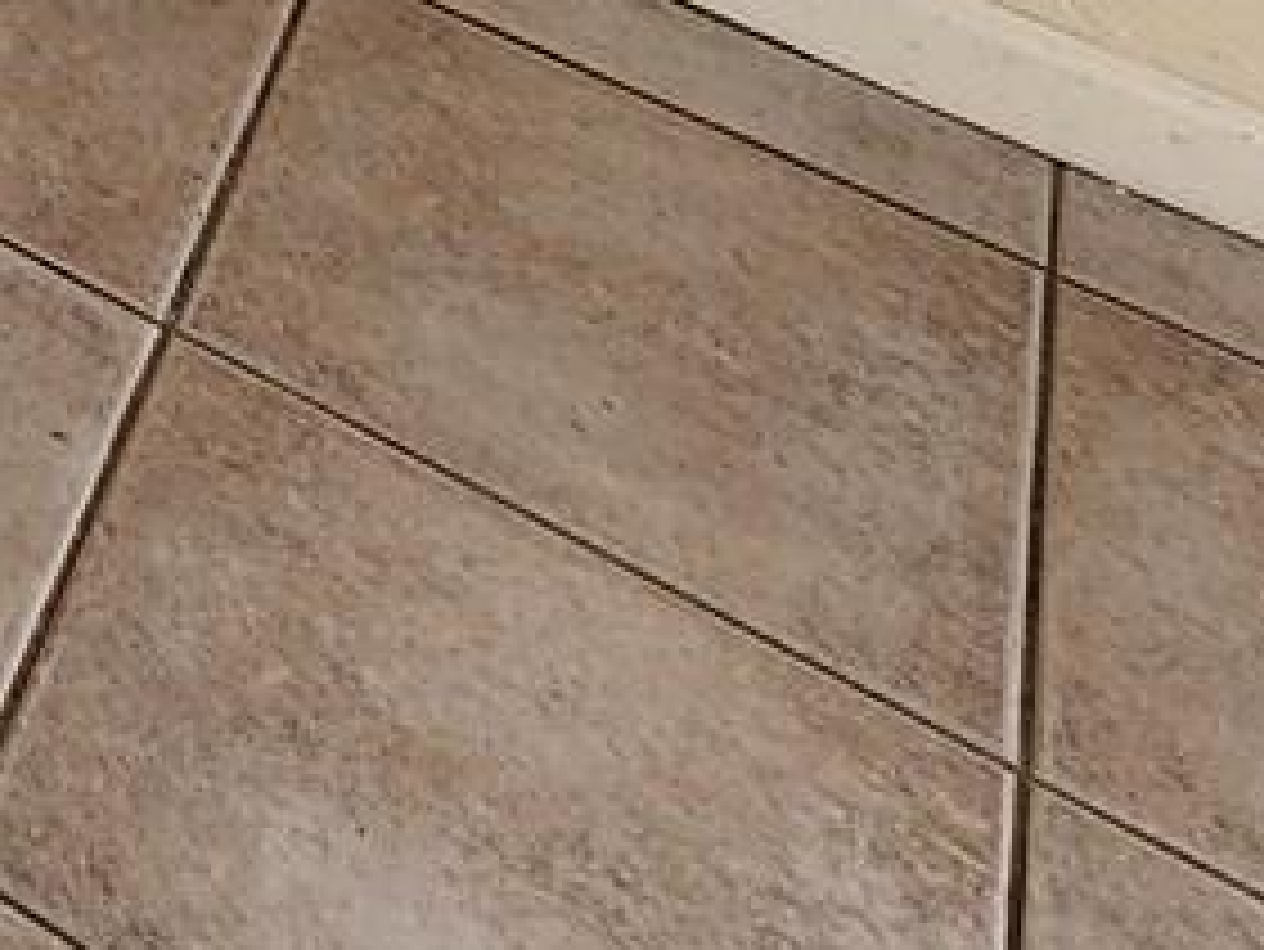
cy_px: -1729
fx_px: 2703
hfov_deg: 18.2
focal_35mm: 74
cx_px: -1228
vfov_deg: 12.1
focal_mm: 2.2
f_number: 2.2
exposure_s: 1/120
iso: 80
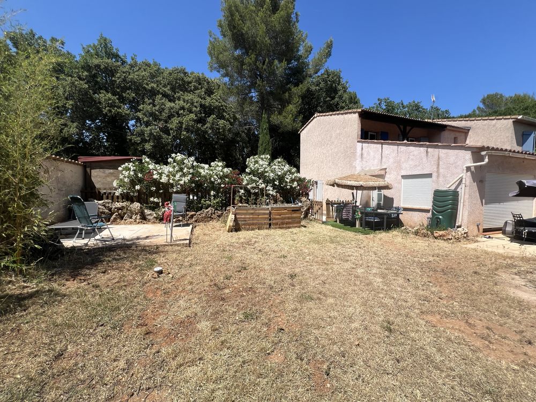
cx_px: 268
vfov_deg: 89.9
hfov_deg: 106.2
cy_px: 201
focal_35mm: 13
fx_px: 201
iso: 32
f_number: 1.8
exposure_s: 1/1672
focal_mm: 1.57
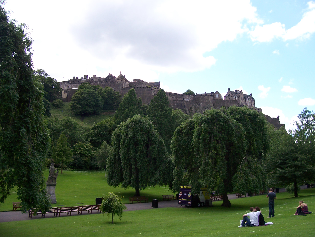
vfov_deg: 41.8
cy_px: 118
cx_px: 158
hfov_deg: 54.0
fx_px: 309
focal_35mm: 34
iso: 80
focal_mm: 5.6
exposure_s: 1/750
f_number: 2.7
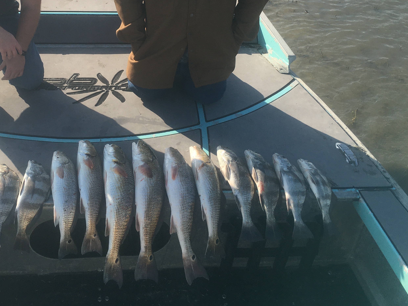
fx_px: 554
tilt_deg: -32.1
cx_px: 111
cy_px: 71
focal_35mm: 47
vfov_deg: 30.3
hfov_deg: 39.5
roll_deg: -4.4
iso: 25
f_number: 2.2
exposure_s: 1/1068
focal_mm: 4.15
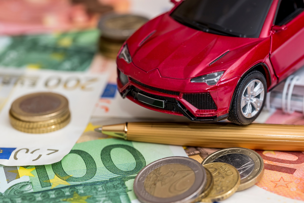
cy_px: 102
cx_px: 152
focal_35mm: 105
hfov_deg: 19.4
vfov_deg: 13.1
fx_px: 887
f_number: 10
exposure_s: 1/160
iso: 500
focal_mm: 105
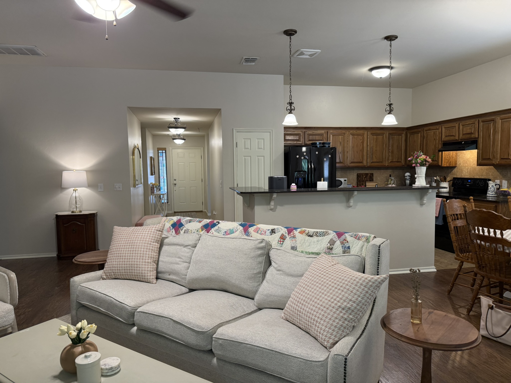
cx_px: 256
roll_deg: +1.1
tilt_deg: -4.2
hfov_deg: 71.6
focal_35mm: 24
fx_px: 354
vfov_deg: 56.8
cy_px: 192
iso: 160
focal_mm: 6.76
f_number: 1.78
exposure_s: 1/60
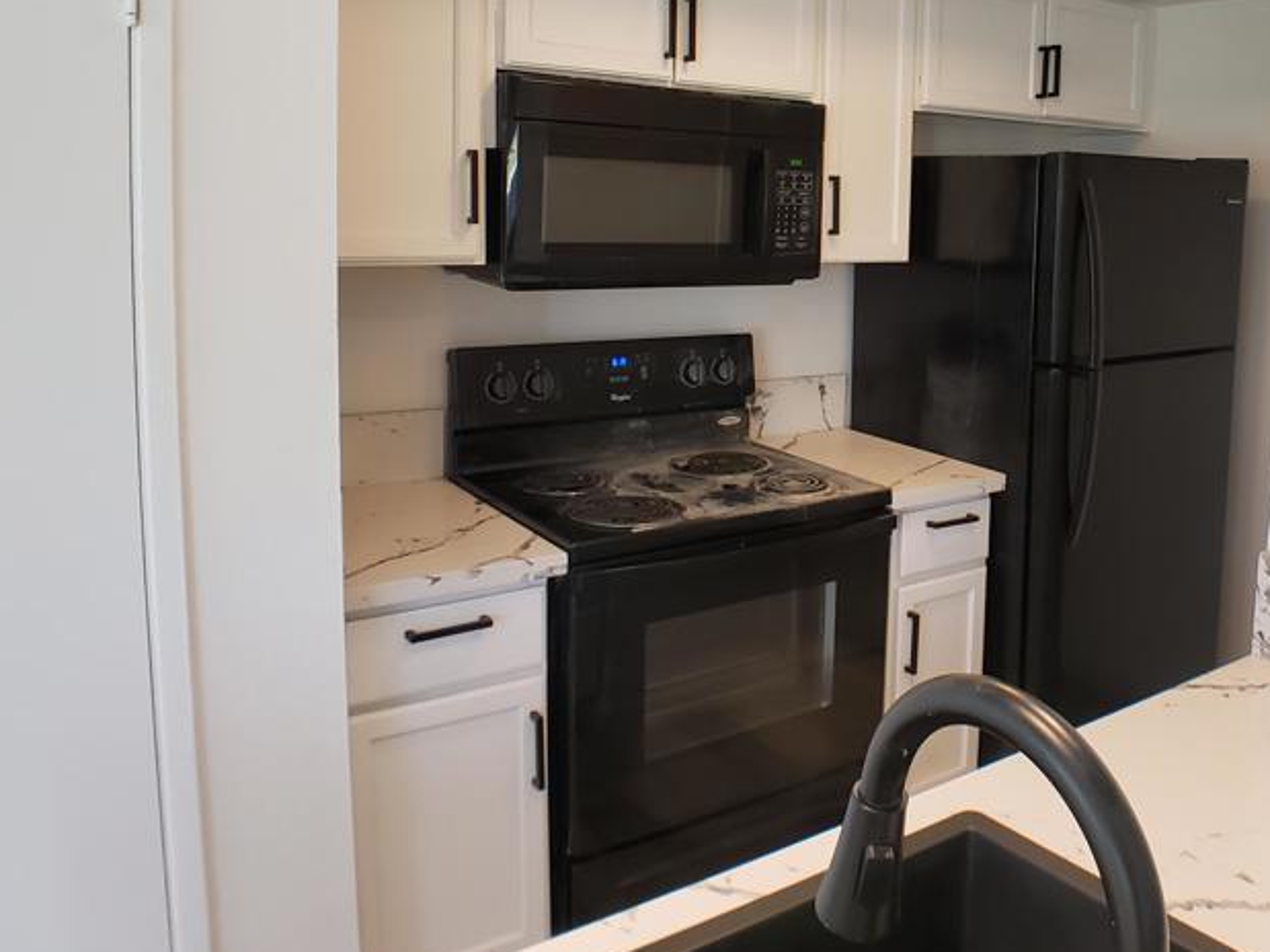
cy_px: 289
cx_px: 868
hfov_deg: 43.1
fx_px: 1577
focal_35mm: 43
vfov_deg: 33.2
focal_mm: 4.3
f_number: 2.4
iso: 160
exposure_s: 1/60
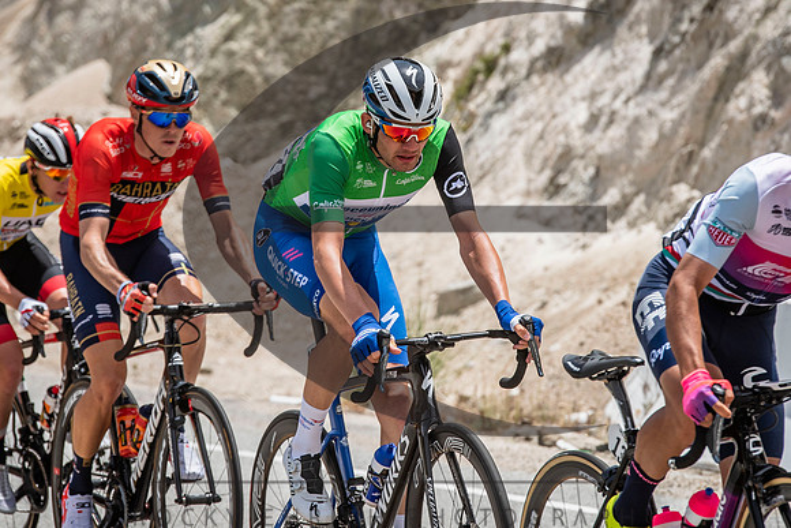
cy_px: 190
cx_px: 373
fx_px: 6119
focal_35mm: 278
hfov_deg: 7.4
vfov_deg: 4.9
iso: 200
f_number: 8
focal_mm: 185
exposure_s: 1/1000
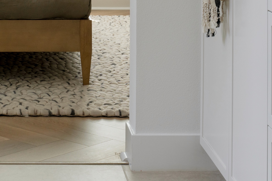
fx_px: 907
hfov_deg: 16.8
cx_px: 20
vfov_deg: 11.0
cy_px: -93
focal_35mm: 120
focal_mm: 34
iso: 320
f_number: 10
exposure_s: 1/13
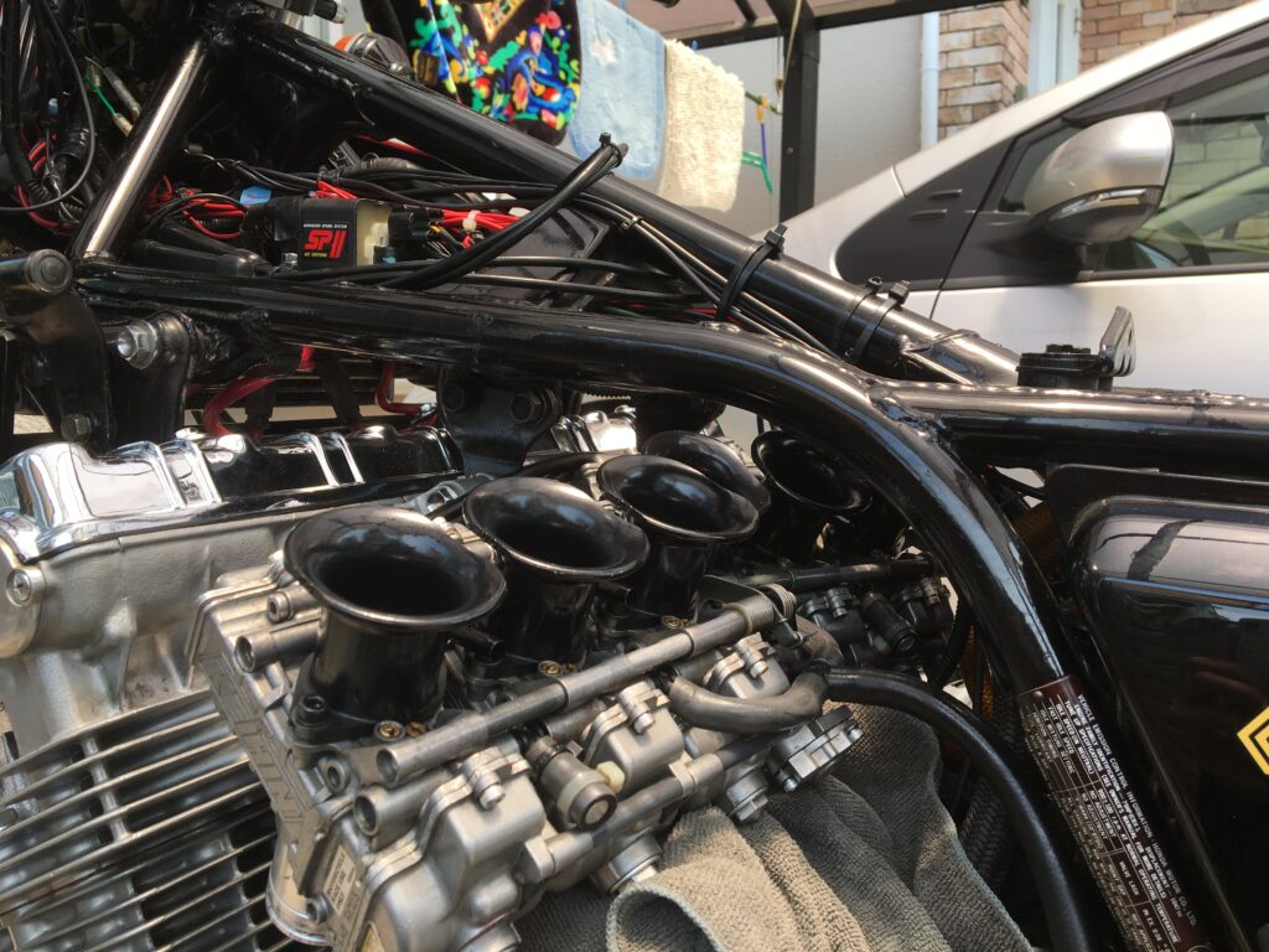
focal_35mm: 29
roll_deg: +0.4
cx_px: 634
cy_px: 476
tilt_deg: -5.9
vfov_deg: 48.2
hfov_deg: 61.7
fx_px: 1063
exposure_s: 1/356
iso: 25
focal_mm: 4.15
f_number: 2.2
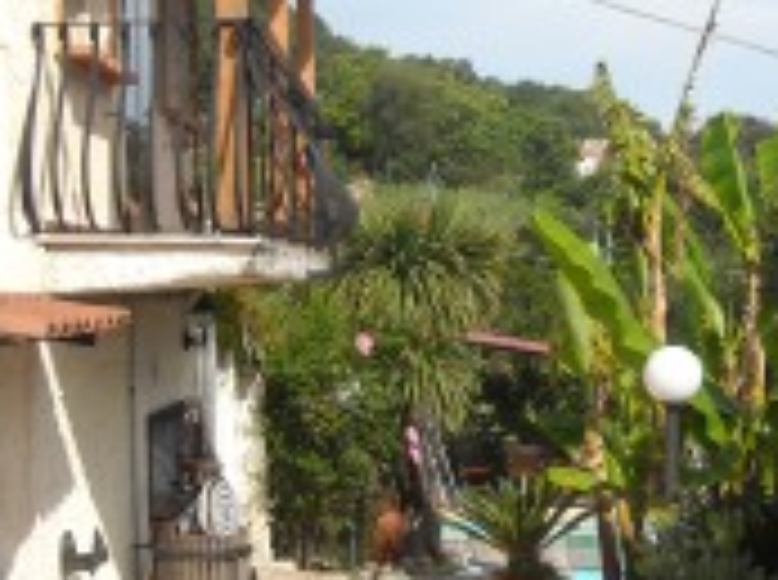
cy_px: 299
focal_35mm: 76
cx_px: 483
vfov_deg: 19.3
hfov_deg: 25.6
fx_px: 1705
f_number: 5.6
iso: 64
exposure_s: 1/260
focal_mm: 5.7
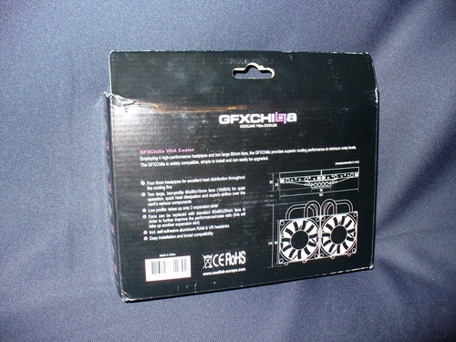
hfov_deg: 50.1
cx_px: 228
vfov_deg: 38.7
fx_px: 487
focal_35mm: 37
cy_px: 171
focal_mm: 6.1
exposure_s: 1/30
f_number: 2.8
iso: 80
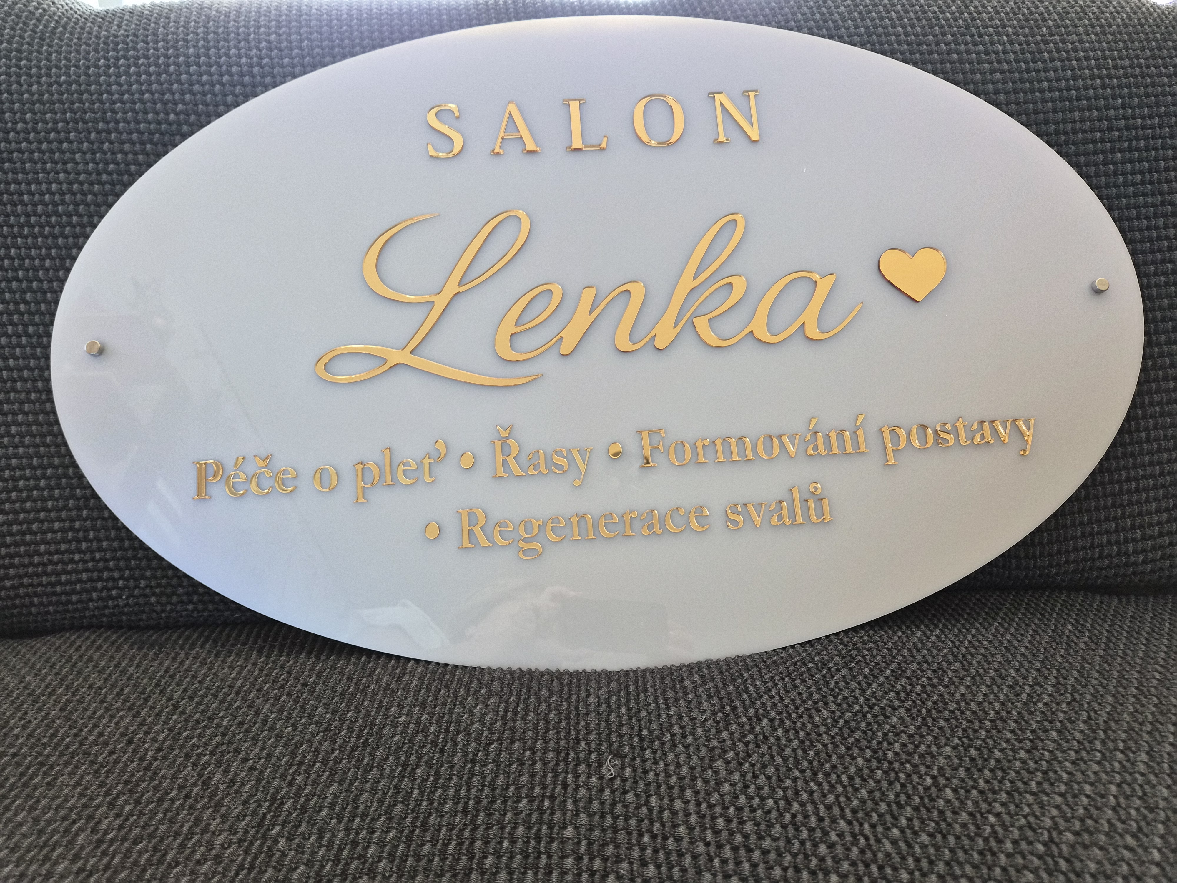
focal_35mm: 23
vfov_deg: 58.9
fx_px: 782
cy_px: 442
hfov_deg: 73.9
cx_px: 588
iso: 200
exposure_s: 1/100
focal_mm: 5.4
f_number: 1.8
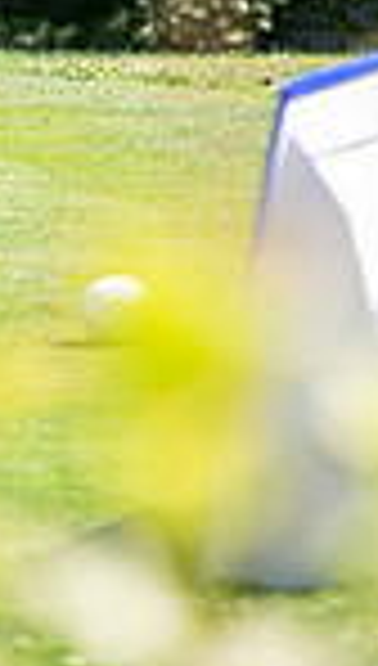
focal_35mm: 381
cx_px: -284
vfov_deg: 5.6
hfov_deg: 3.2
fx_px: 6743
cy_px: -261
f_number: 3.2
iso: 320
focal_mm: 120
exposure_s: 1/1250
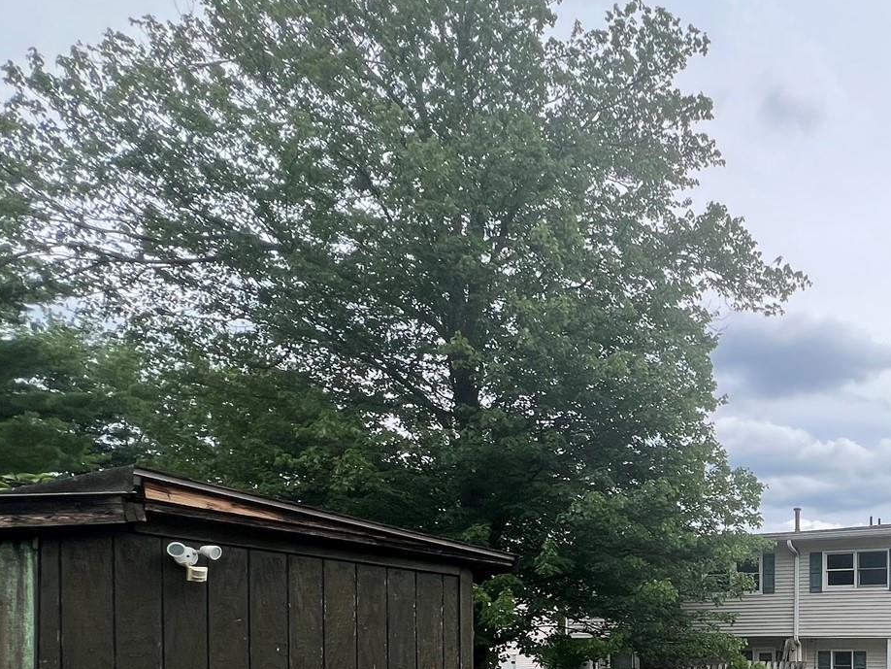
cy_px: 649
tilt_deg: -0.6
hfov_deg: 49.1
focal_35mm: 29
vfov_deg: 42.5
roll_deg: +0.1
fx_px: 747
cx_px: 912
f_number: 1.8
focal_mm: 1.57
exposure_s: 1/1014
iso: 32
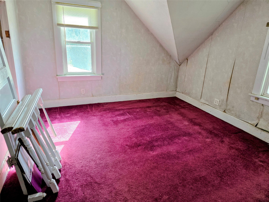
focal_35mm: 23
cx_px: 134
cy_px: 101
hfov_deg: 73.9
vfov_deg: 58.9
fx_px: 179
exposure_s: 1/180
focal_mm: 6.3
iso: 200
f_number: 1.7
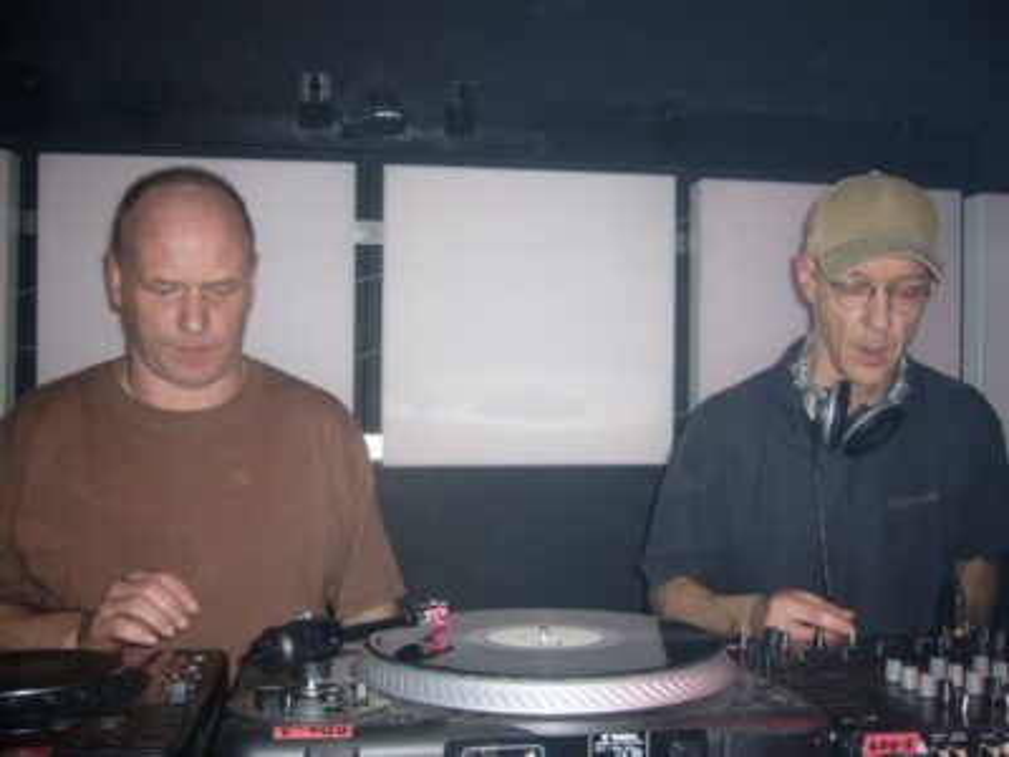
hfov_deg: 52.6
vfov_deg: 40.7
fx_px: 1020
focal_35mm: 35
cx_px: 504
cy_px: 378
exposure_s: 1/60
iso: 125
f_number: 2.8
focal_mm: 5.8
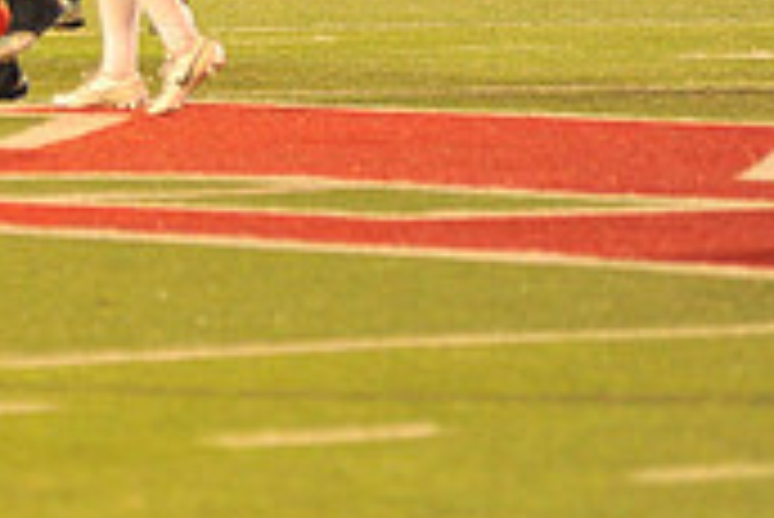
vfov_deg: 2.0
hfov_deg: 3.0
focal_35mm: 674
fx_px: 14503
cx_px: -472
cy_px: -243
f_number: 3.2
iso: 5000
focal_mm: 200
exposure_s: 1/320
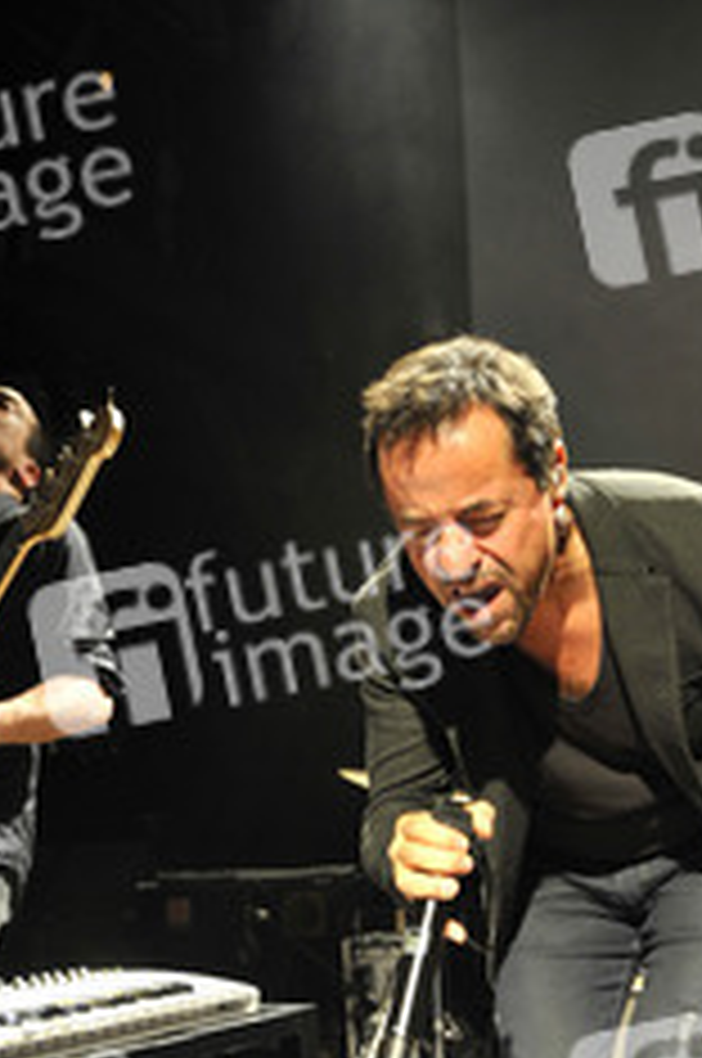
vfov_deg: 37.5
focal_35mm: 51
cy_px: 855
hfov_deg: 26.4
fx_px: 1496
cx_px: 392
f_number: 2.8
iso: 1600
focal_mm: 30
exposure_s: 1/160
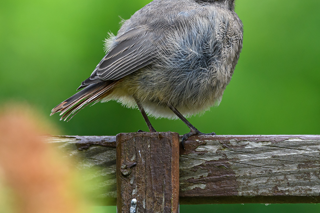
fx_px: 11650
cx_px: 183
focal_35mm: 1311
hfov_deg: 1.6
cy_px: 66
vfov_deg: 1.0
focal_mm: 600
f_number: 8
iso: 400
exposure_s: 1/400
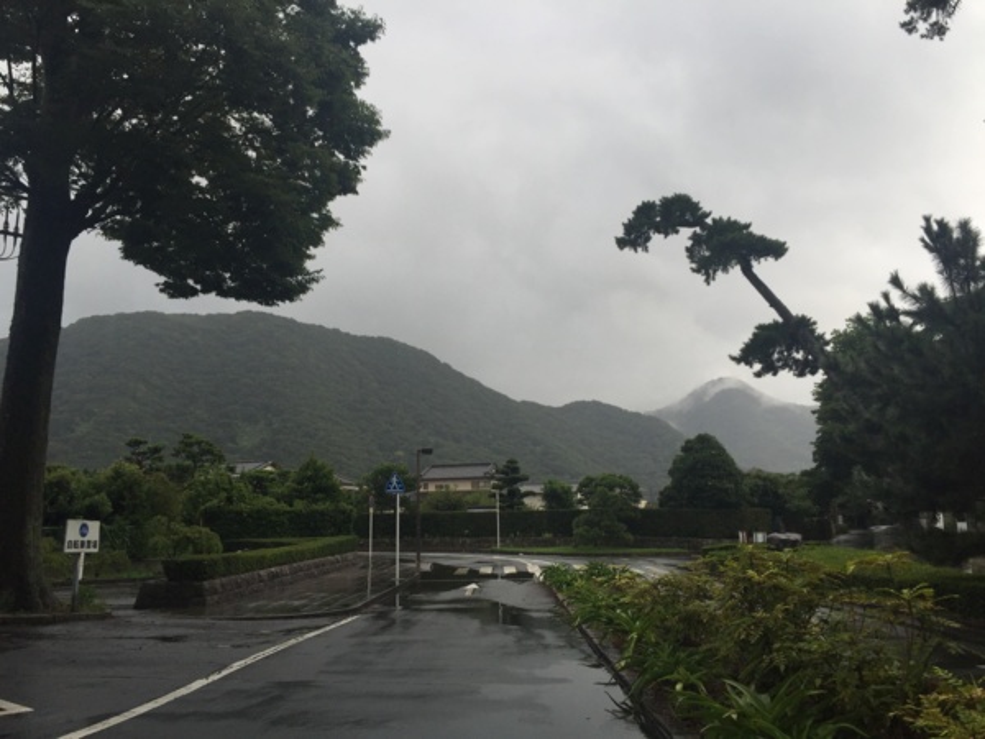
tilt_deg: +8.4
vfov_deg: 48.2
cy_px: 370
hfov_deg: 61.7
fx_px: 825
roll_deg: -0.5
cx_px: 492
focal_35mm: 29
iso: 32
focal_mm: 4.15
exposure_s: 1/416
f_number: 2.2
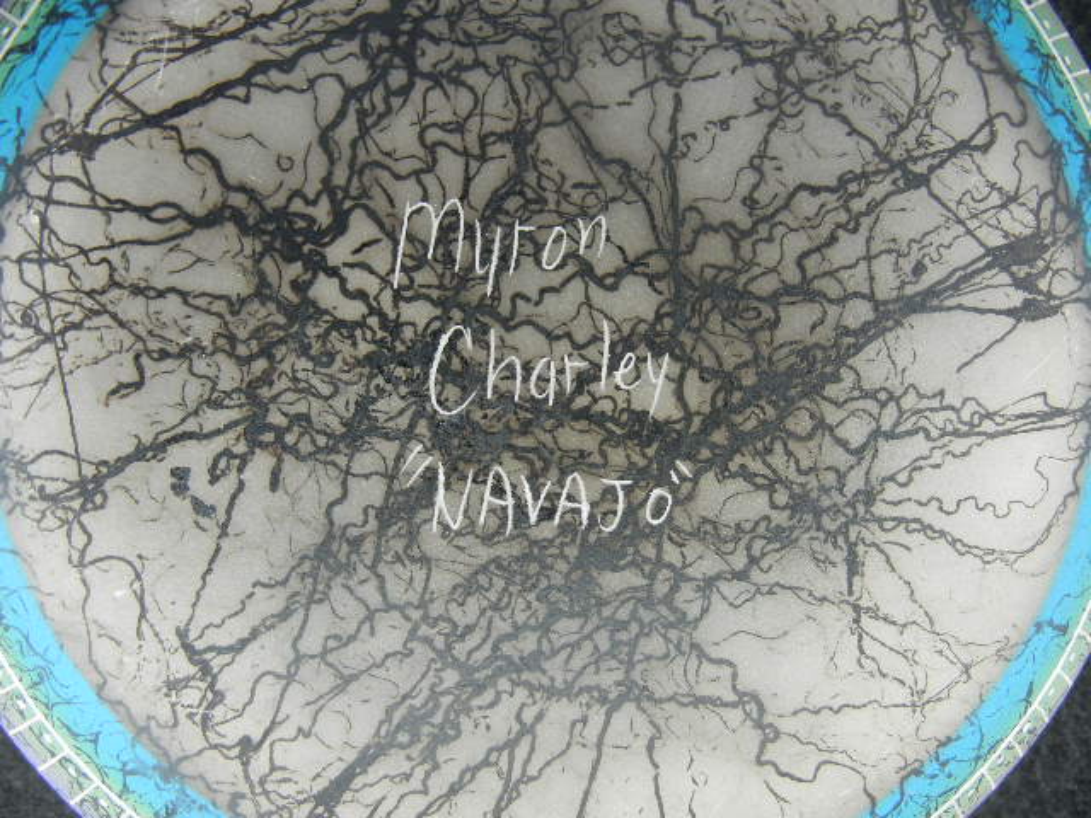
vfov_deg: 46.8
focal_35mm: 30
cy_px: 409
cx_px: 546
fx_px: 946
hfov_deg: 60.0
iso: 400
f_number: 3.5
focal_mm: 5.4
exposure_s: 1/16.1
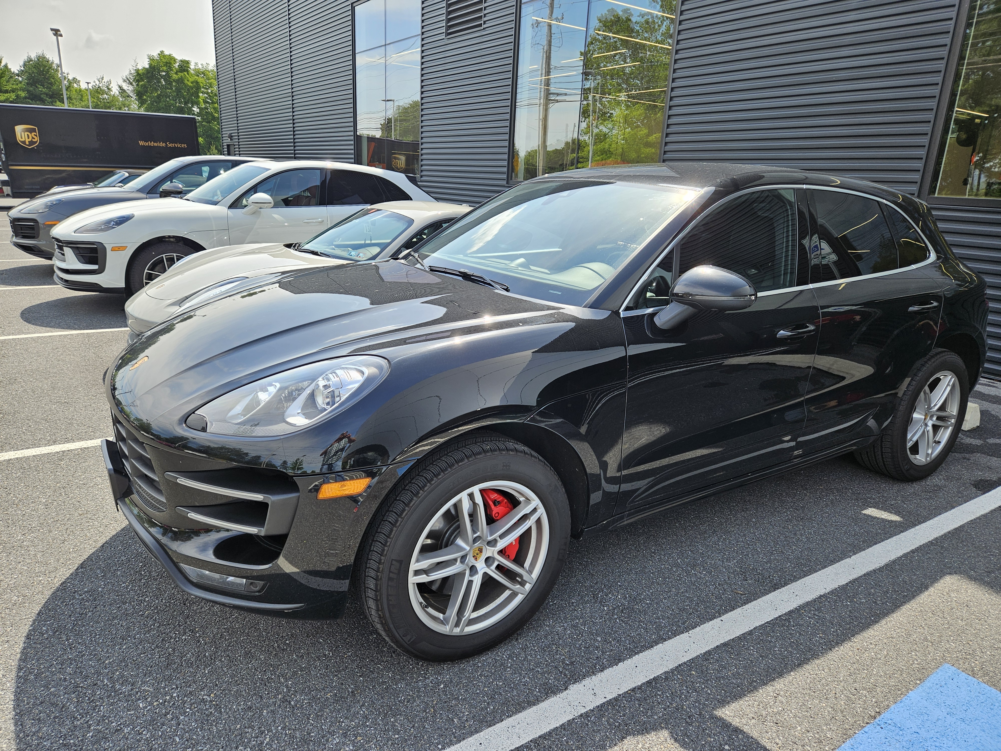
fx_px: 665
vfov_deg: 58.9
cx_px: 500
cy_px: 376
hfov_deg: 73.9
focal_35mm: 23
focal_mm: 5.4
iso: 25
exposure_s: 1/659
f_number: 1.8
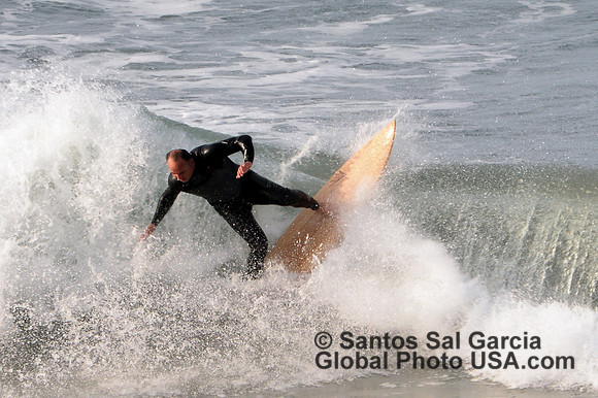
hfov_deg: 3.8
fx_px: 9131
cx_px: 299
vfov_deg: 2.5
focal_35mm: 550
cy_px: 199
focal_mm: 550
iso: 1000
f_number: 18
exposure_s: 1/400
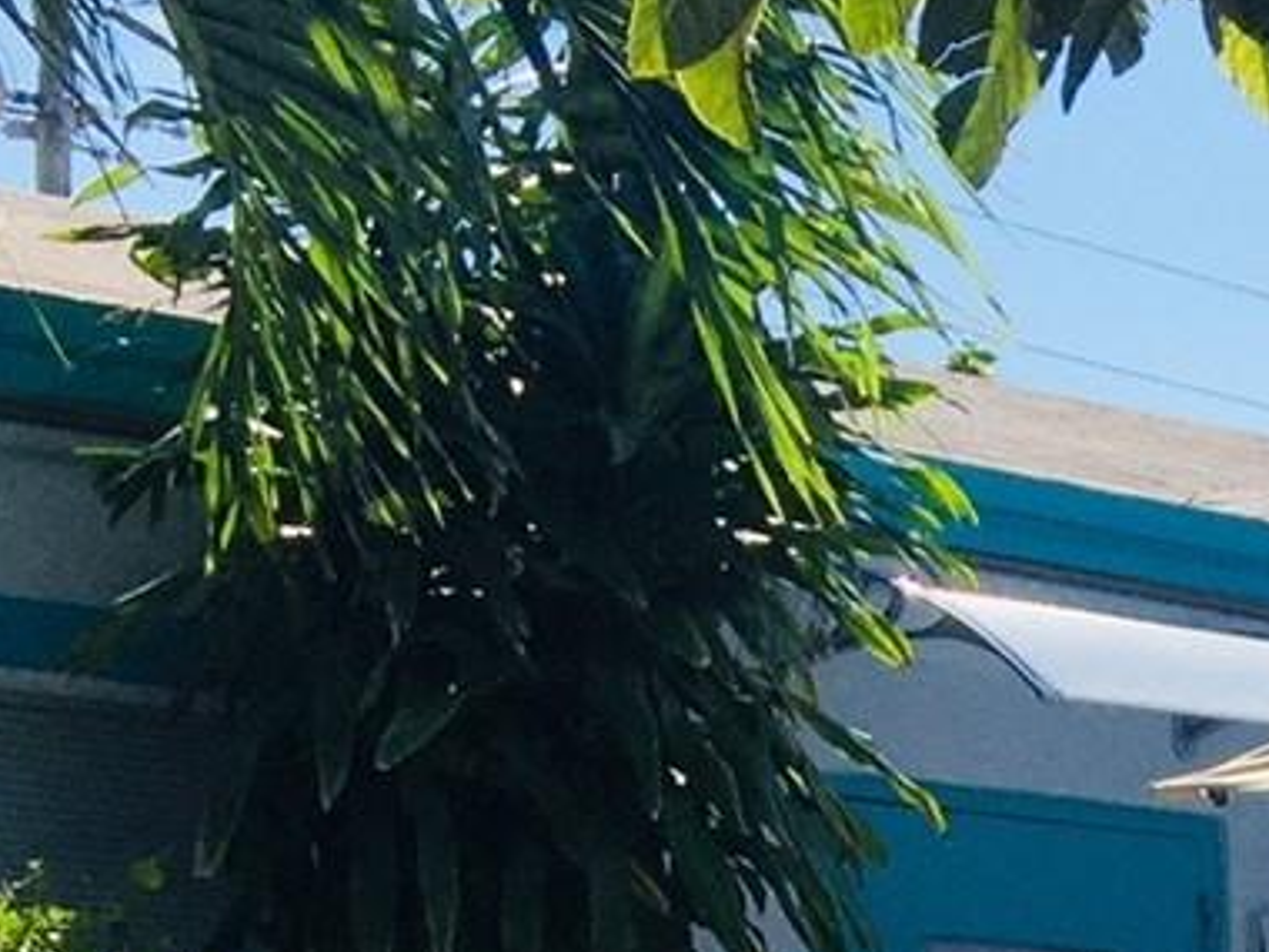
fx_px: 4472
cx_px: 2475
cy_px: 1884
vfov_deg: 11.1
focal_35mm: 122
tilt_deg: -6.8
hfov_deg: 13.9
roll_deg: -1.6
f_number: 2.2
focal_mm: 4.15
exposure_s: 1/2639
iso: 32
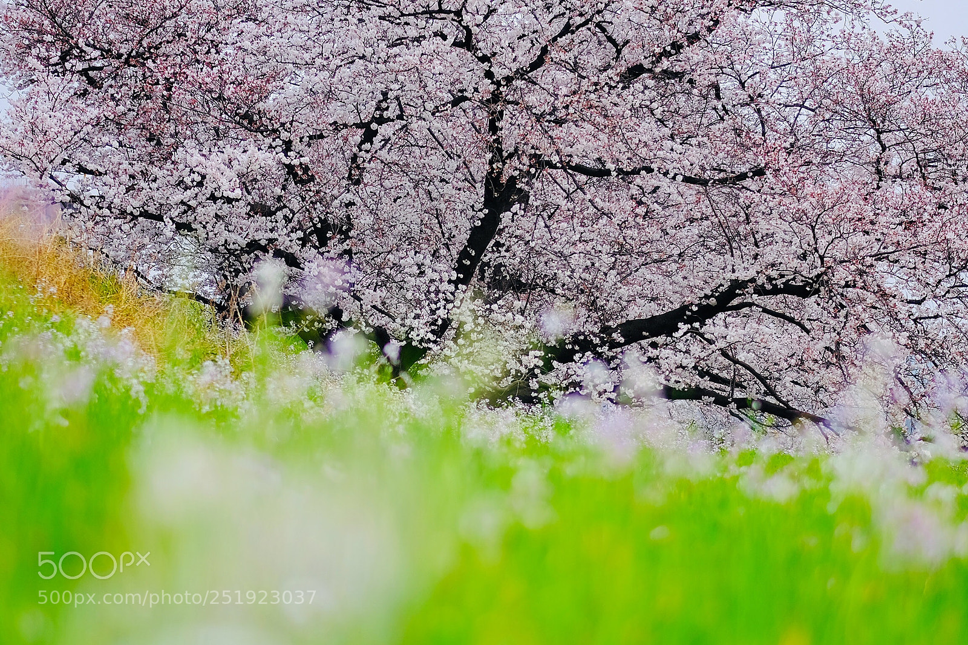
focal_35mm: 84
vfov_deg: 16.3
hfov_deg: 24.2
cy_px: 322
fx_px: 2258
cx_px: 484
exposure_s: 1/5400
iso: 100
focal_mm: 56
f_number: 1.2
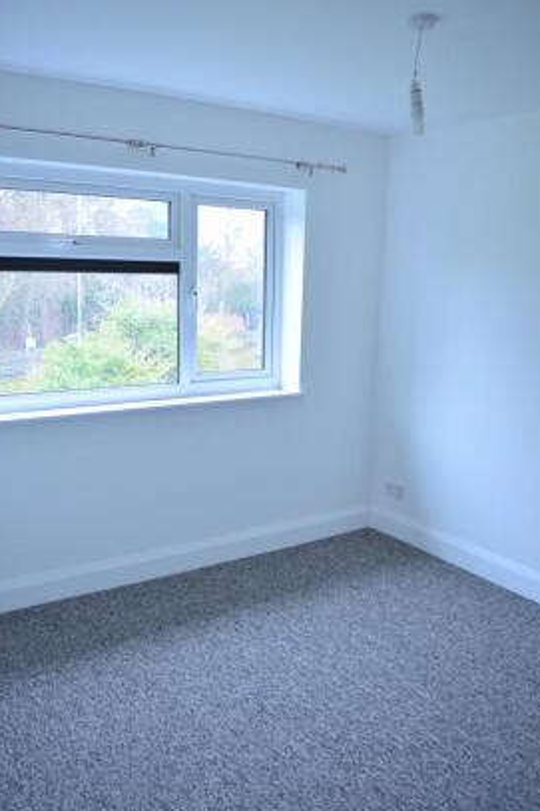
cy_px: 386
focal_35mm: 29
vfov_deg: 63.6
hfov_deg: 44.9
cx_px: 270
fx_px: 653
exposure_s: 1/60
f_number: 4
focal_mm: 18
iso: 800
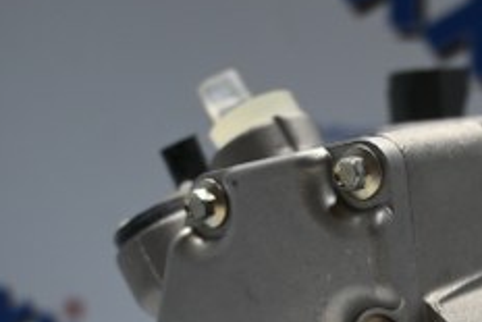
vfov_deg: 14.0
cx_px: 457
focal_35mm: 95
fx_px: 1272
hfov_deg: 20.9
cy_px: 391
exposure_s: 1/40
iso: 280
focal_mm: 24.5
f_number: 4.2
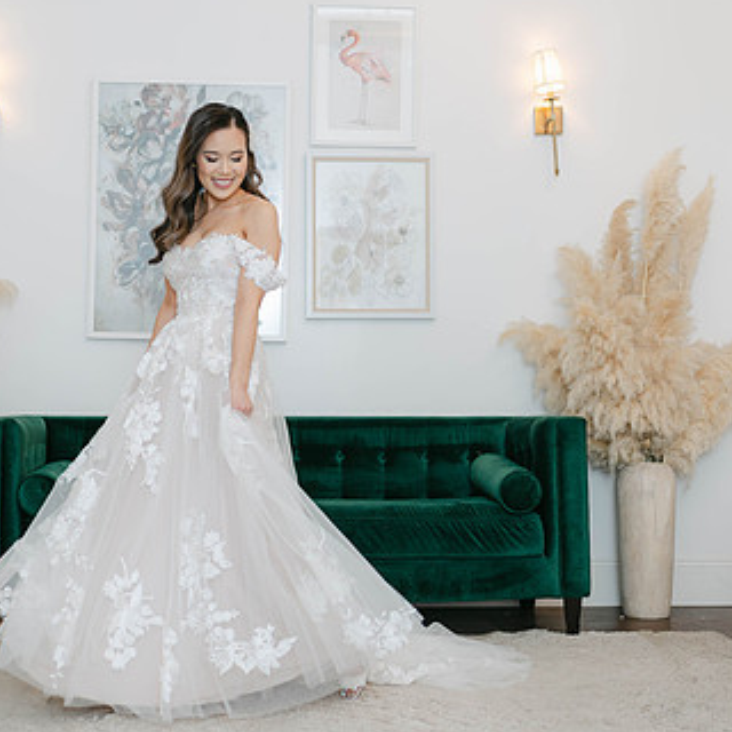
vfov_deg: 30.6
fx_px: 1340
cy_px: 355
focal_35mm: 56
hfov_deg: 30.4
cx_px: 266
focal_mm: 35
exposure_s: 1/60
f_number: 2
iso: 100
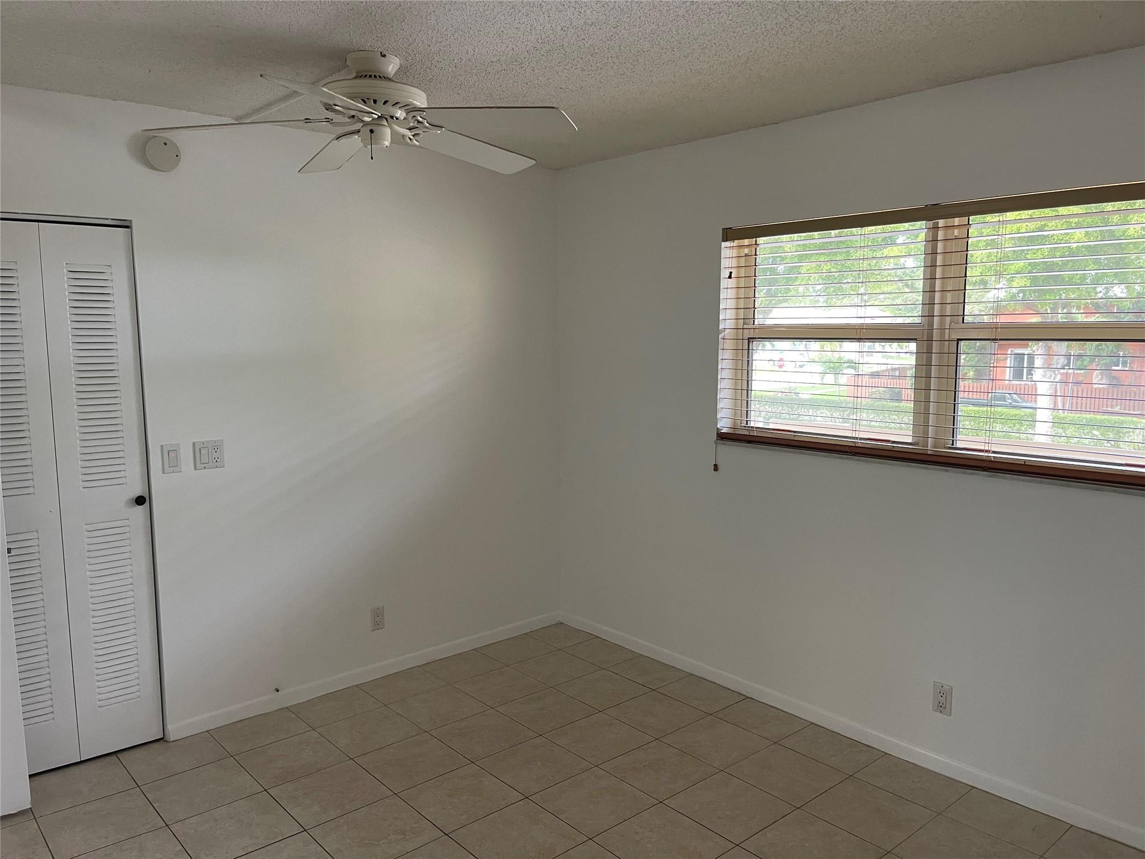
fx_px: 827
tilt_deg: -7.6
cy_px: 430
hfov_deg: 69.4
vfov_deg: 54.9
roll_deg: -0.2
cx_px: 572
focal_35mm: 25
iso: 125
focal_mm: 5.1
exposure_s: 1/67
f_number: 1.6
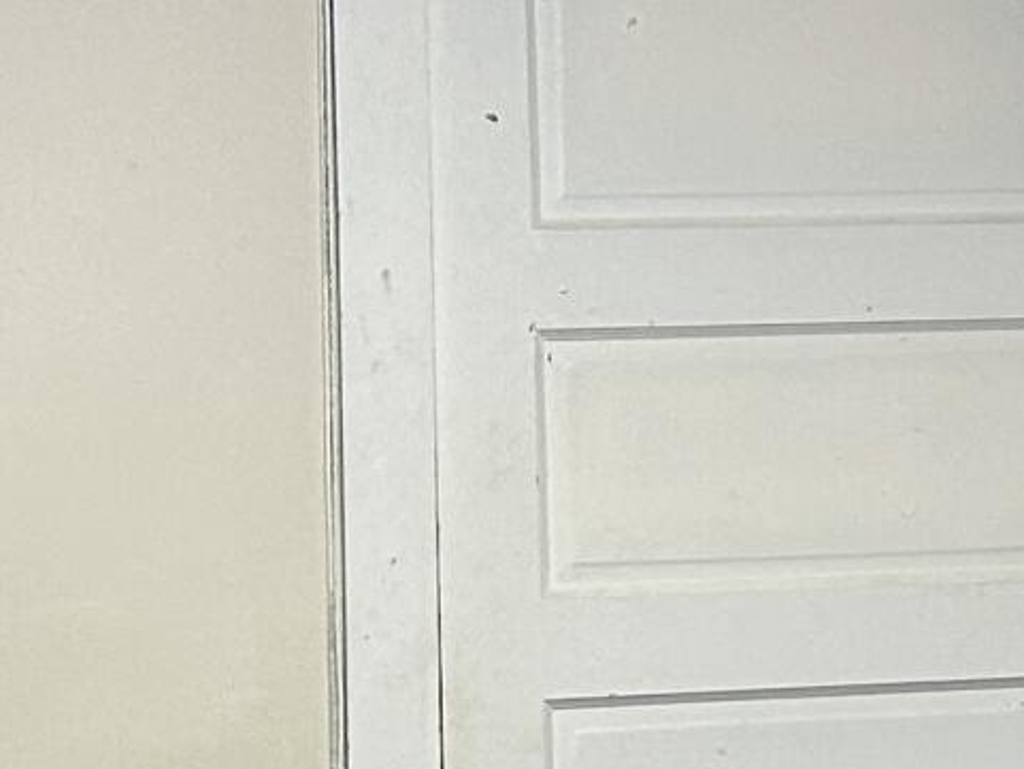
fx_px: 4793
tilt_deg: +0.0
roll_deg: +1.5
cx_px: 1060
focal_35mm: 162
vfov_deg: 9.2
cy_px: 386
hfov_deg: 12.0
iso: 160
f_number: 1.5
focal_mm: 5.7
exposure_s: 1/60
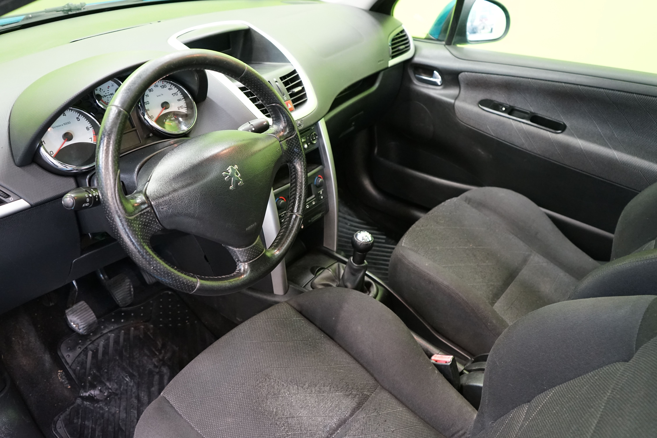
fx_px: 529
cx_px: 328
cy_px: 219
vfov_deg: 45.0
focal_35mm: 29
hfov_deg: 63.7
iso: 3200
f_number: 4.5
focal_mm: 29
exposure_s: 1/20
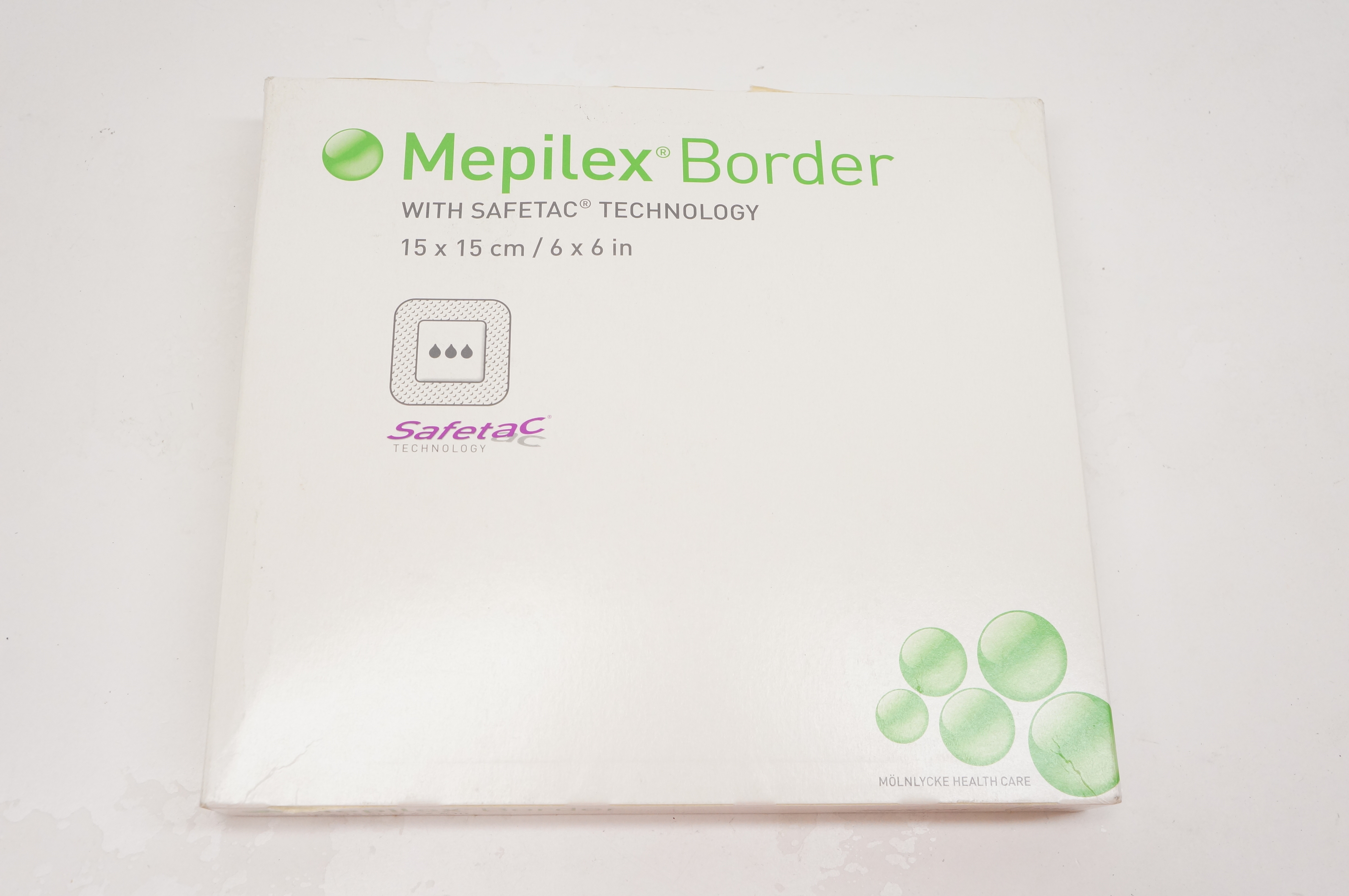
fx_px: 1460
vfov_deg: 34.1
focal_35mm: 39
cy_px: 448
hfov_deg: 49.6
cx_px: 674
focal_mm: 26
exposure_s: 1/125
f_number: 7.1
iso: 800
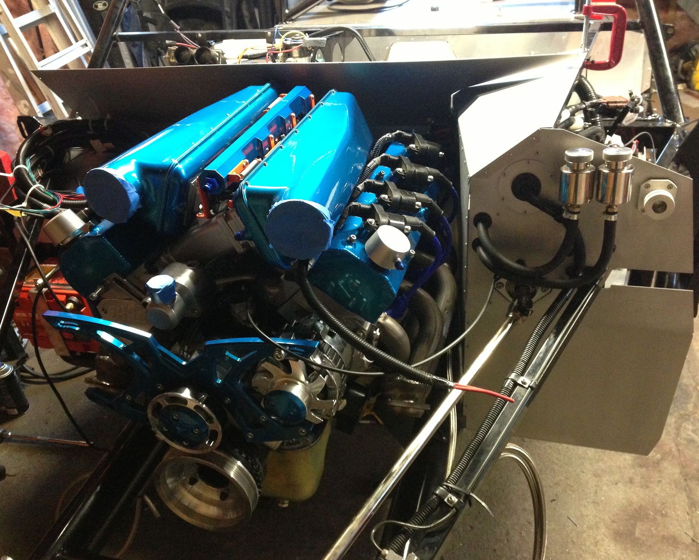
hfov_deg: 51.5
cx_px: 342
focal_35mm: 35
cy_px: 283
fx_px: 724
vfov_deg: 42.2
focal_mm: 4.13
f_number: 2.4
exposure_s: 1/15
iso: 500
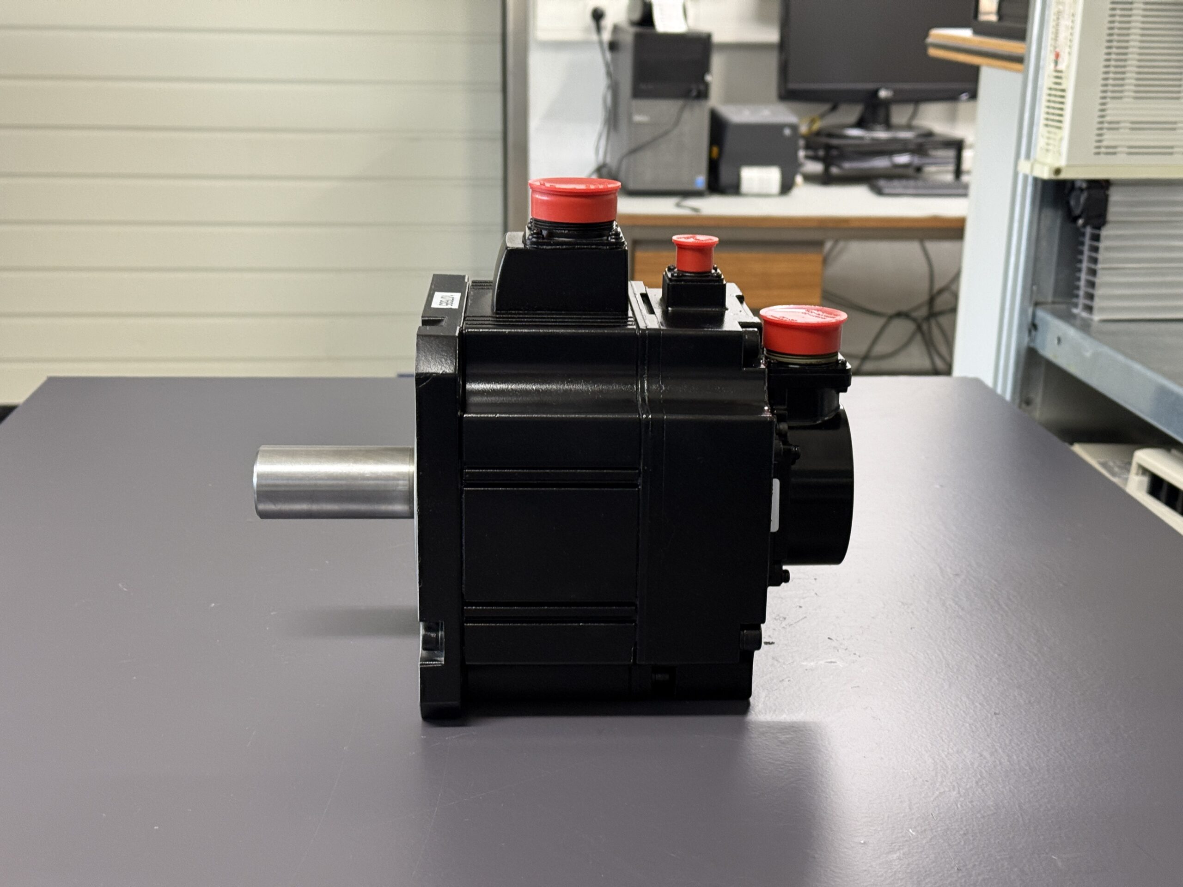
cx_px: 592
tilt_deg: -16.4
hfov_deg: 39.7
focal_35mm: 48
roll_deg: -1.6
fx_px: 1640
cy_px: 444
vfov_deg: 30.3
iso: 200
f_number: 1.78
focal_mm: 6.76
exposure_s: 1/33
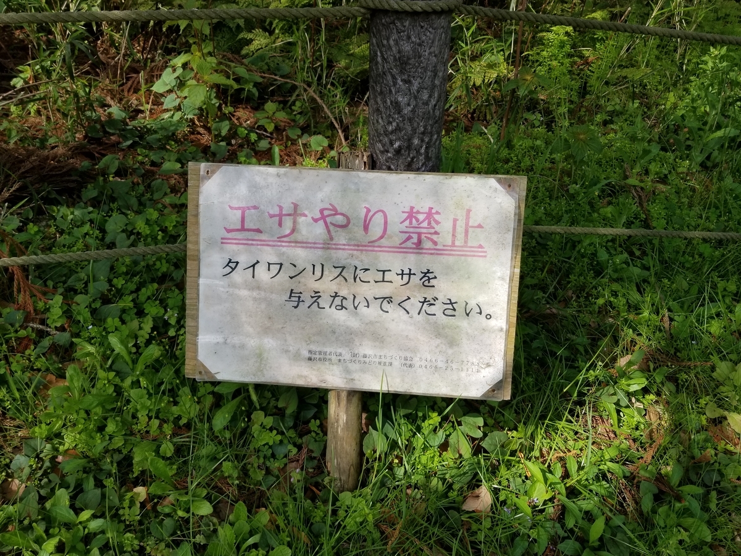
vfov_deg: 53.1
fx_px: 557
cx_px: 370
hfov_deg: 67.3
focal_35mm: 26
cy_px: 278
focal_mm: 4.25
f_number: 1.7
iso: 50
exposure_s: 1/1318
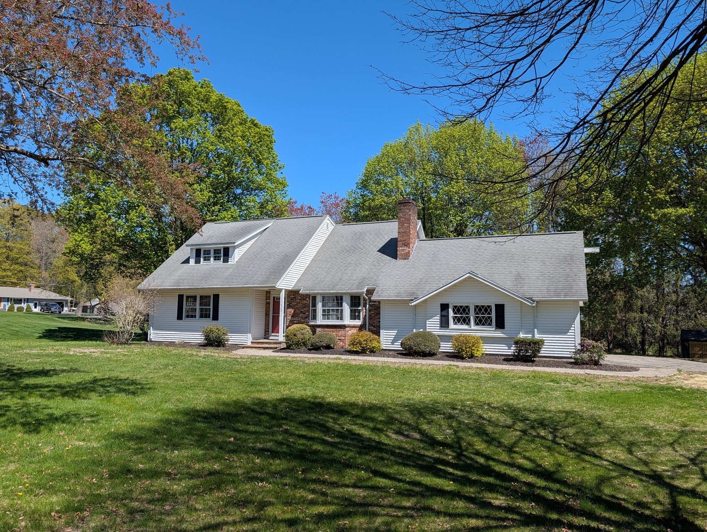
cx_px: 354
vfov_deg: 56.9
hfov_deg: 71.5
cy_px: 266
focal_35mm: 24
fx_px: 491
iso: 19
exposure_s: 1/8772
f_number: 1.68
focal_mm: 6.9
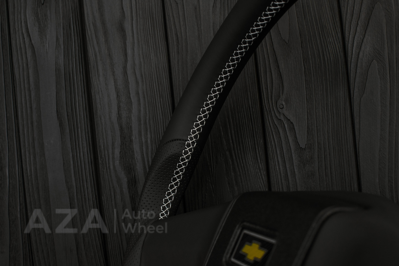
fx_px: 582
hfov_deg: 37.8
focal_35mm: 52
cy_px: 133
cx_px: 200
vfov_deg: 25.8
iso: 500
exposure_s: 1/125
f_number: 6.3
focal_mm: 35
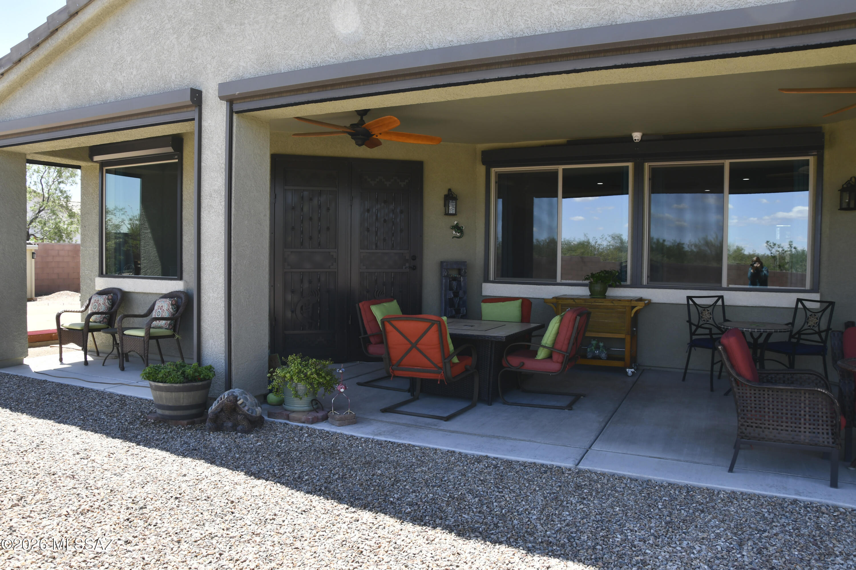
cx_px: 428
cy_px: 285
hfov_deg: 67.4
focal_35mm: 27
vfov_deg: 47.9
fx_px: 642
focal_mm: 18
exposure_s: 1/100
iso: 100
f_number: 9
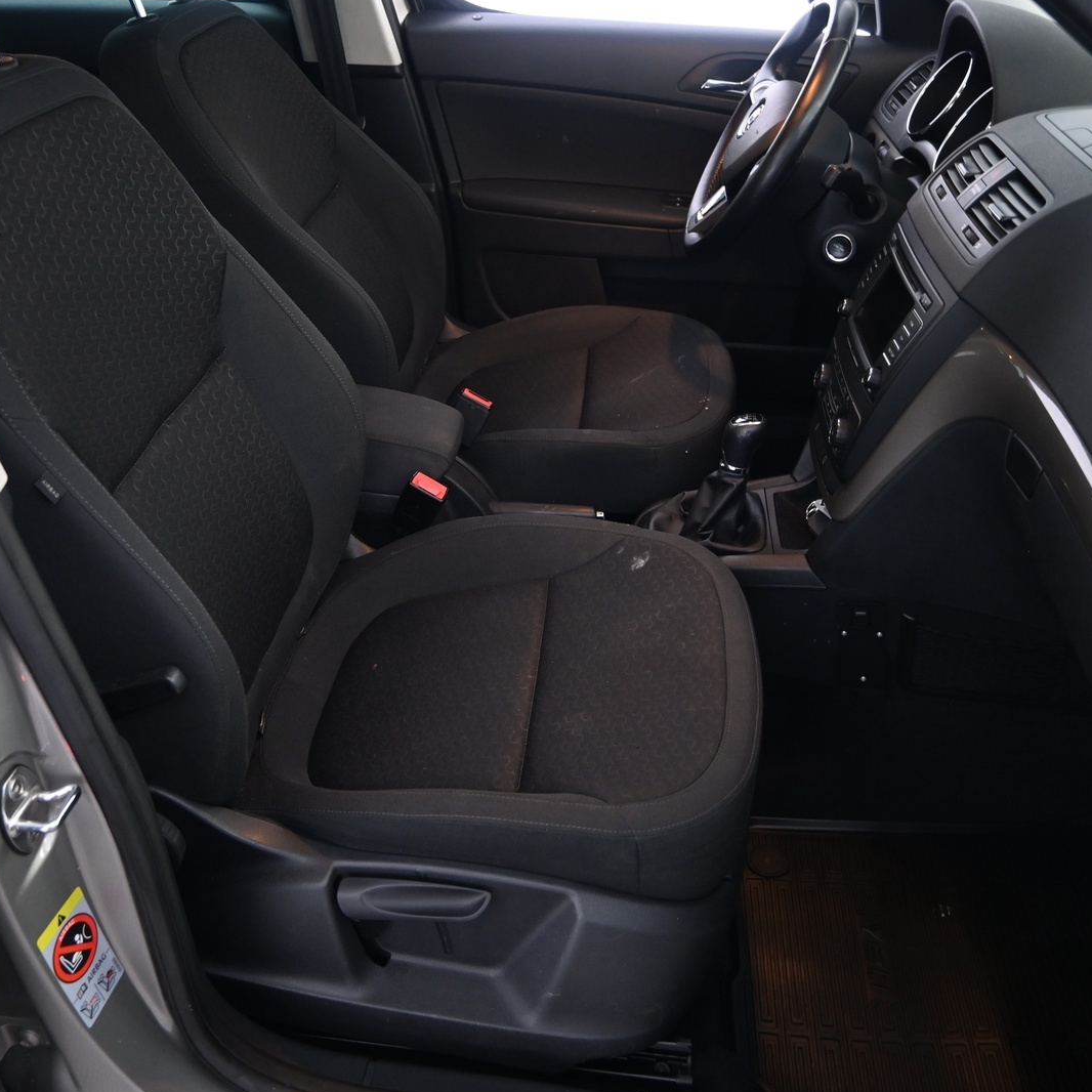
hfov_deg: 52.4
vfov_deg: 52.5
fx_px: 1106
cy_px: 545
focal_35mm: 31
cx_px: 474
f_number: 3.5
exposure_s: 1/6
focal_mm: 16
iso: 1000
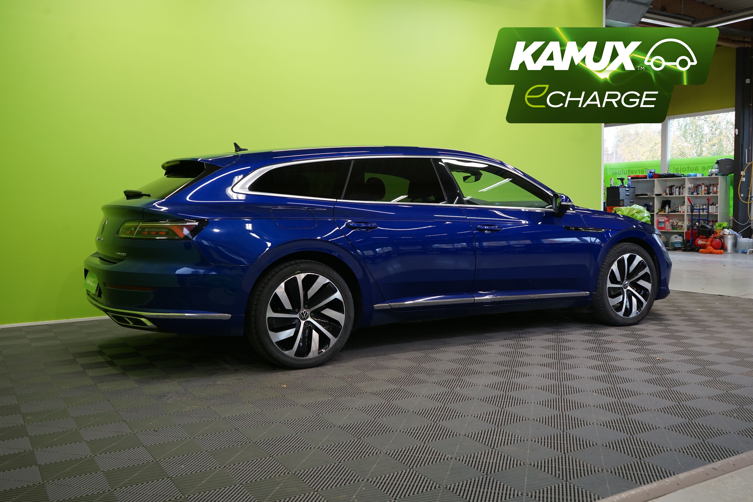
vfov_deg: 41.1
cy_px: 251
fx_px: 669
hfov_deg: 58.7
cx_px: 376
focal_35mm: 32
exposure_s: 1/30
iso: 640
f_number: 6.3
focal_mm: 32
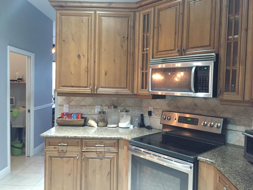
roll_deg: -1.4
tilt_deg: -2.1
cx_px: 126
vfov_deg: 48.2
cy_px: 95
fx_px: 212
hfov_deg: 61.7
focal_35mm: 29
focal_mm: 4.15
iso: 250
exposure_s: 1/15
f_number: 2.2
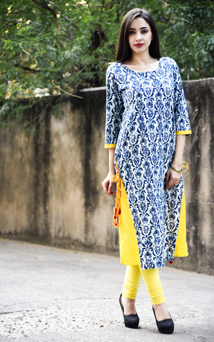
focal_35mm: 101
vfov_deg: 20.6
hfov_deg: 12.9
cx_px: 107
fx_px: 943
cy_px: 171
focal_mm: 98
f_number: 4
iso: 1250
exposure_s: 1/100
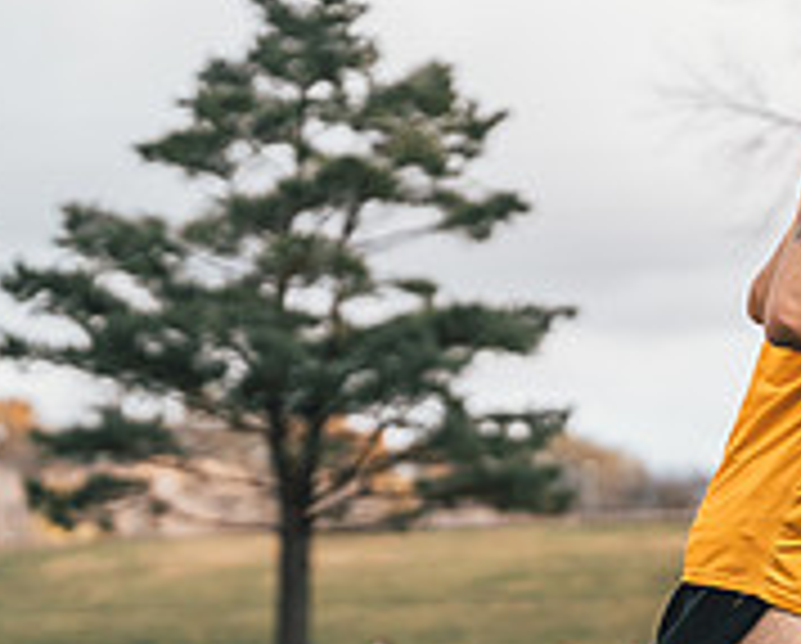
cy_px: 574
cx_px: 914
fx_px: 3871
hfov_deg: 11.6
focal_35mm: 163
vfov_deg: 9.5
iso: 200
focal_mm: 53
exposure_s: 1/3200
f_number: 2
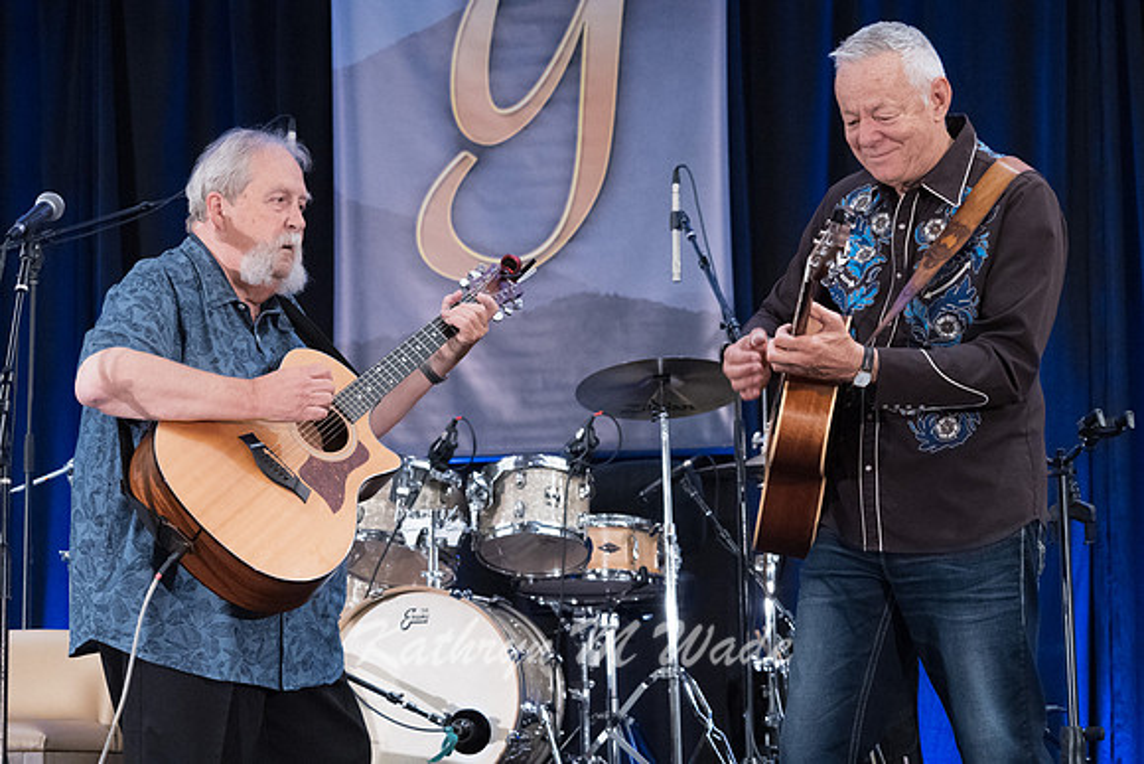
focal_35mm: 94
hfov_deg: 21.7
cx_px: 572
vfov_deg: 14.6
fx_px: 2988
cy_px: 382
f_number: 5.6
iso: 12800
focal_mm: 94
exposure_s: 1/250
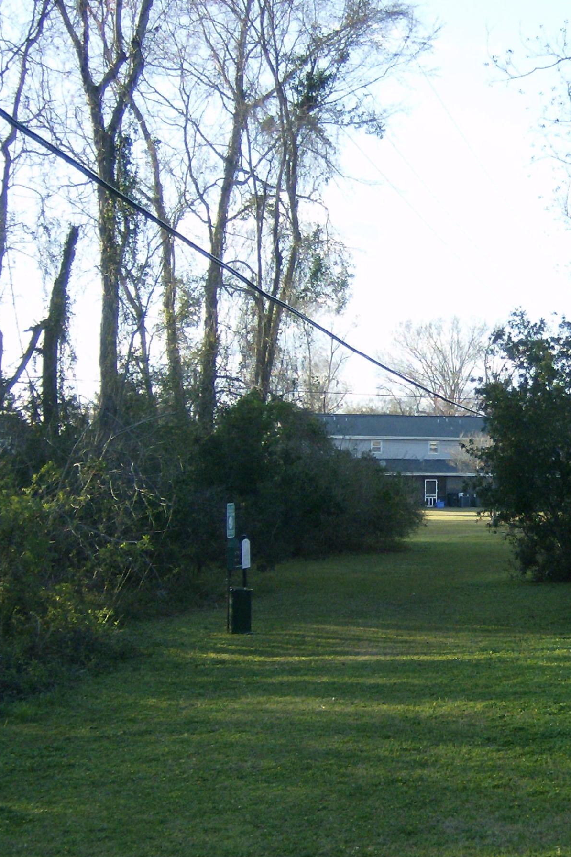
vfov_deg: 31.9
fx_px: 1499
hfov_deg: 21.4
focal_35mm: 63
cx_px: 420
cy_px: 488
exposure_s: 1/377
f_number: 2.8
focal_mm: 6
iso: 100
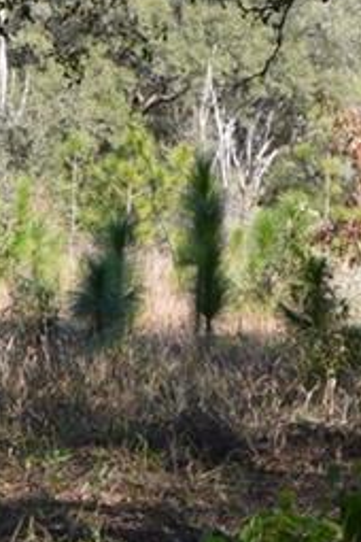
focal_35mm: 169
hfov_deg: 8.1
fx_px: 2542
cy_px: -88
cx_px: 25
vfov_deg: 11.9
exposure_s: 1/160
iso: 100
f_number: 6.3
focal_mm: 18
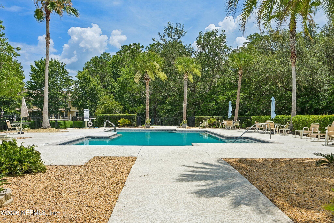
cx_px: 167
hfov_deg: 61.9
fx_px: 278
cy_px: 112
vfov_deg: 43.6
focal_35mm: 30
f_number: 8
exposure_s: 1/250
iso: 100
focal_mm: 30
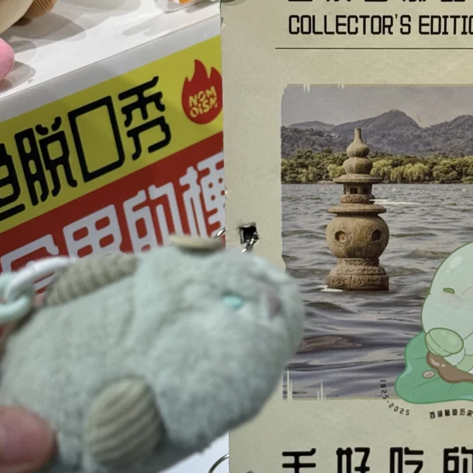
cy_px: 244
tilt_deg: -30.7
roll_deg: +0.2
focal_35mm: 91
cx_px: 359
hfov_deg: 18.9
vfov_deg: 19.1
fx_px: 1407
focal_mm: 6.76
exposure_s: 1/357
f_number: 1.78
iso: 80
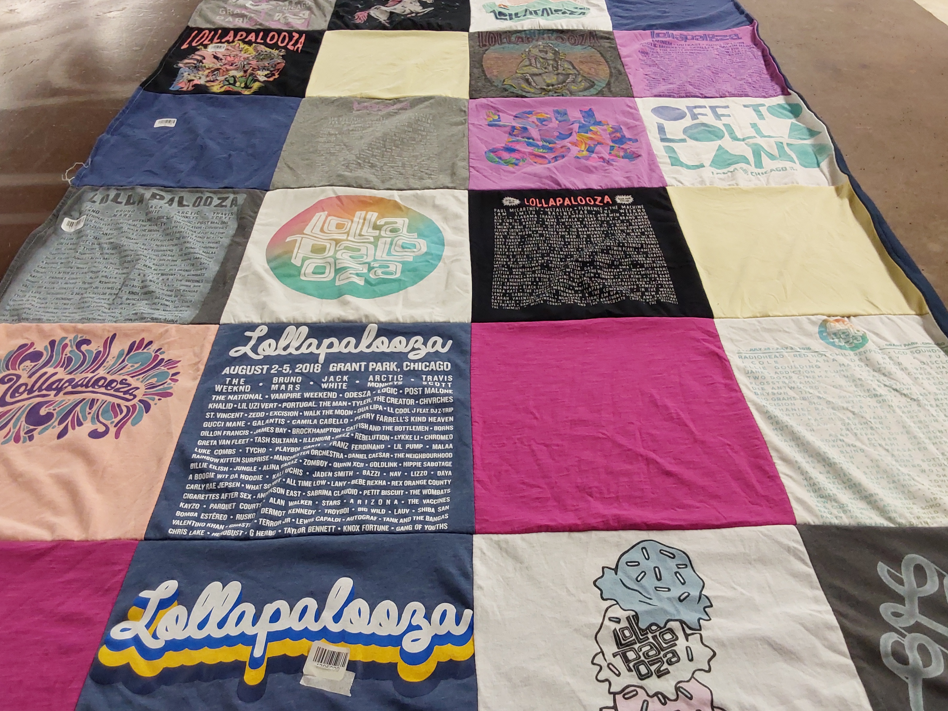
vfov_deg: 48.2
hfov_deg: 61.7
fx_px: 794
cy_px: 359
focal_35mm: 29
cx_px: 480
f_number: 1.9
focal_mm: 2.91
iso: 100
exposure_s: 1/60
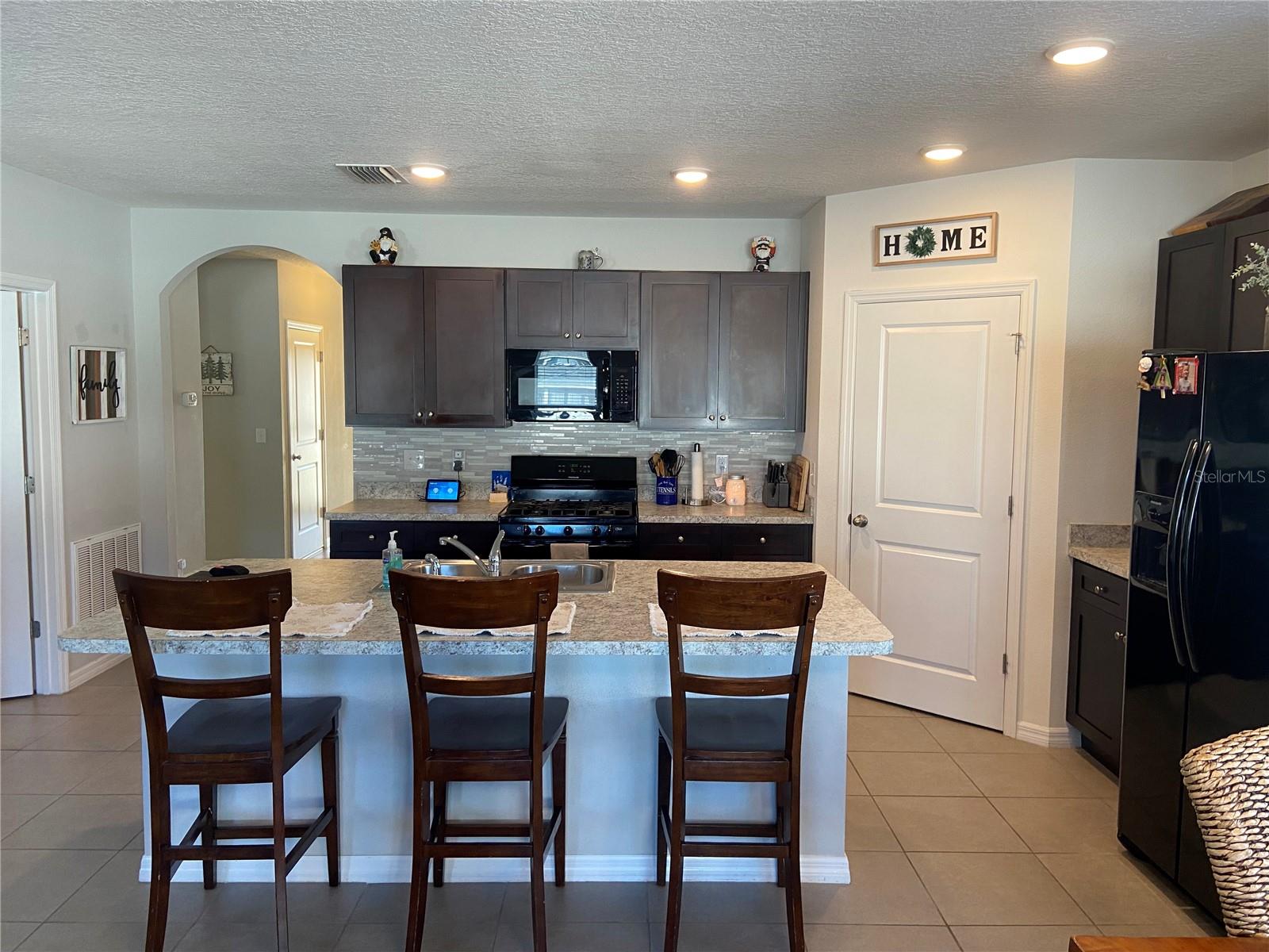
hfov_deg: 67.3
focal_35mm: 26
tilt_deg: -7.3
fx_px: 953
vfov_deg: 53.1
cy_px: 476
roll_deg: -0.6
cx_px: 634
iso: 80
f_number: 1.8
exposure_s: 1/60
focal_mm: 4.25
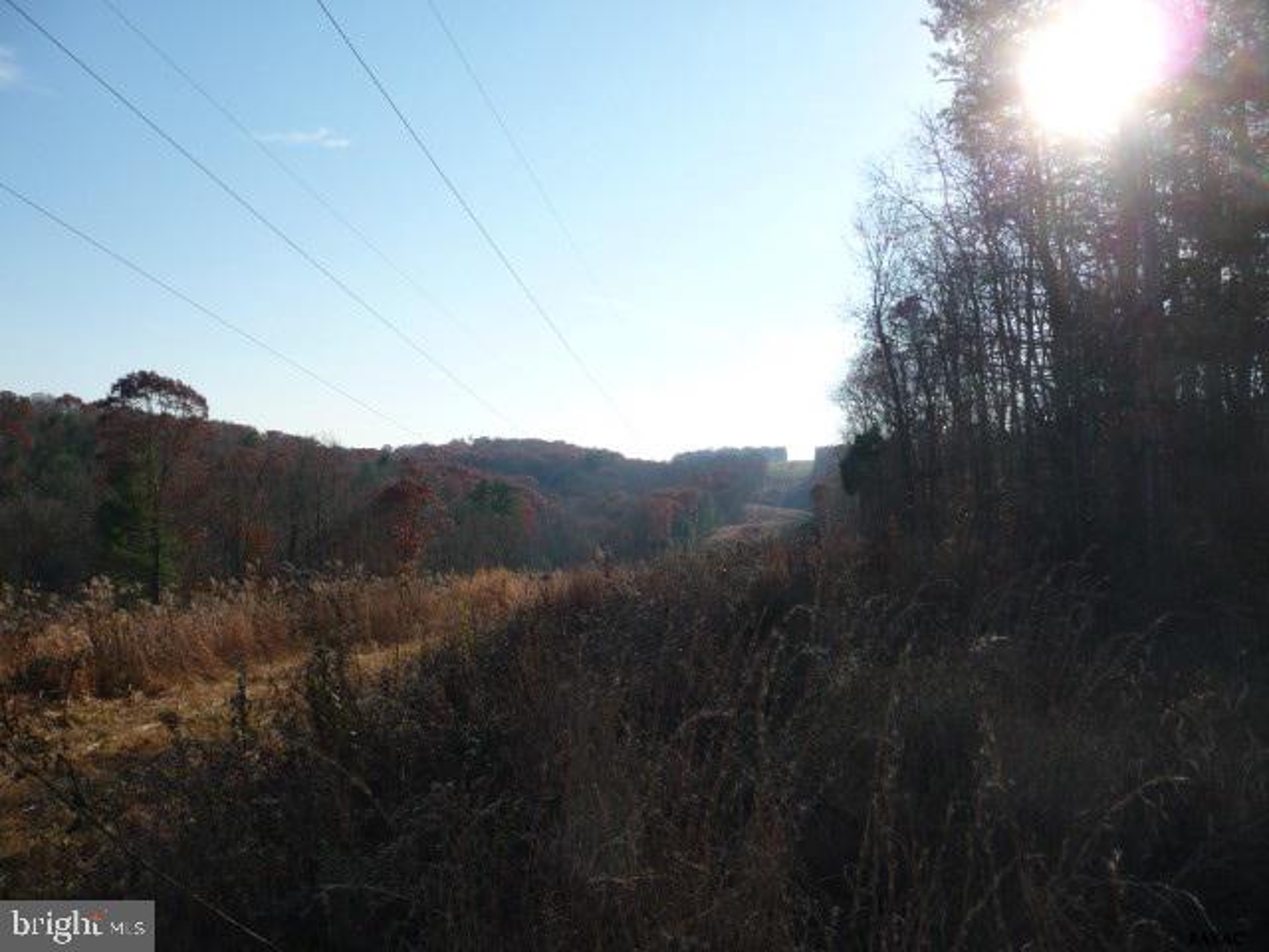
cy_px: 476
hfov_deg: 63.4
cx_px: 634
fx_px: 1026
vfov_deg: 49.7
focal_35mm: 28
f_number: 8
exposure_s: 1/250
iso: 100
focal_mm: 4.7
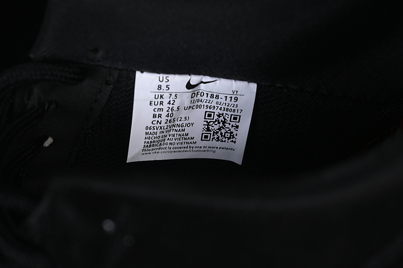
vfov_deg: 18.2
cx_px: 202
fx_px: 840
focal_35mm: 75
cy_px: 134
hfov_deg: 27.0
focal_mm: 50
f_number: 6.3
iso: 160
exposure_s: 1/50
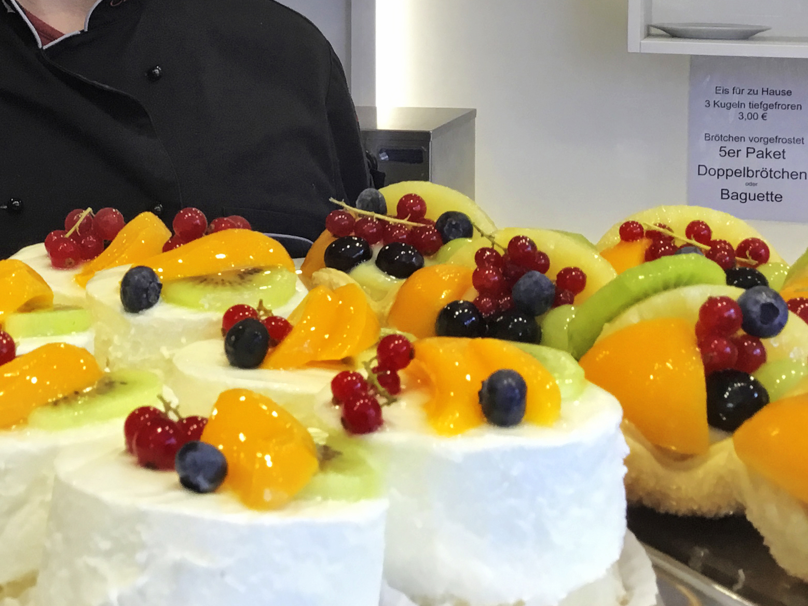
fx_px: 1517
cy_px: 80
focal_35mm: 65
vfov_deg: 22.1
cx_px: 248
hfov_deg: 29.5
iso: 40
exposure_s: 1/33
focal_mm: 3.3
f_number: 2.4
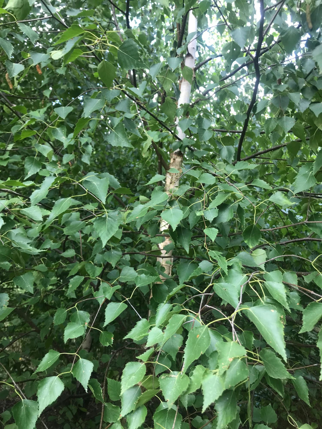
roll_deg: +0.9
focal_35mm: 28
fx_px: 347
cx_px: 161
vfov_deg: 63.4
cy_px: 214
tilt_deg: +12.3
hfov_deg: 49.7
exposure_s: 1/100
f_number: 1.8
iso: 32
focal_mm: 3.99
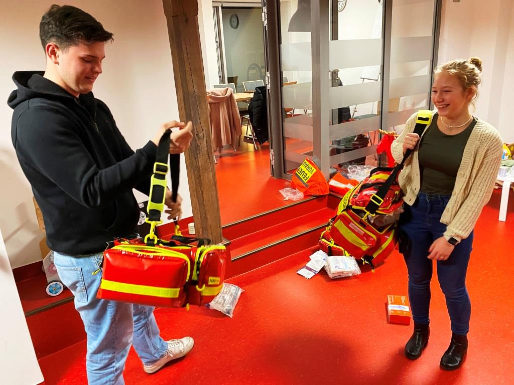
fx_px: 386
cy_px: 192
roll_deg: +5.5
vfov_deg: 53.1
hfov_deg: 67.3
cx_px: 257
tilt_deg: -15.9
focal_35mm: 26
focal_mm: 4.25
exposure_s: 1/50
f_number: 1.8
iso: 400
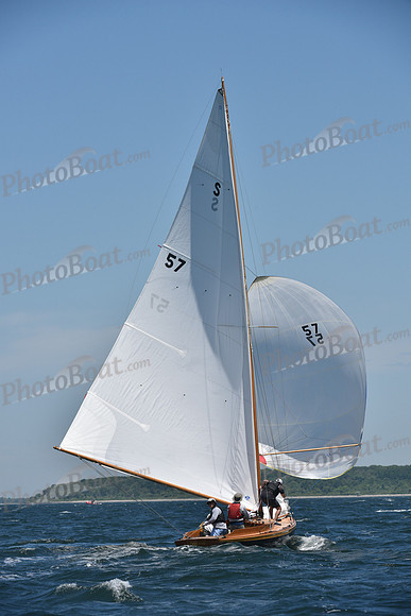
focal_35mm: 200
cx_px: 206
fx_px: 3423
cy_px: 308
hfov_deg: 6.9
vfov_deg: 10.3
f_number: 9
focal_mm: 200
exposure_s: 1/1250
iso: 250
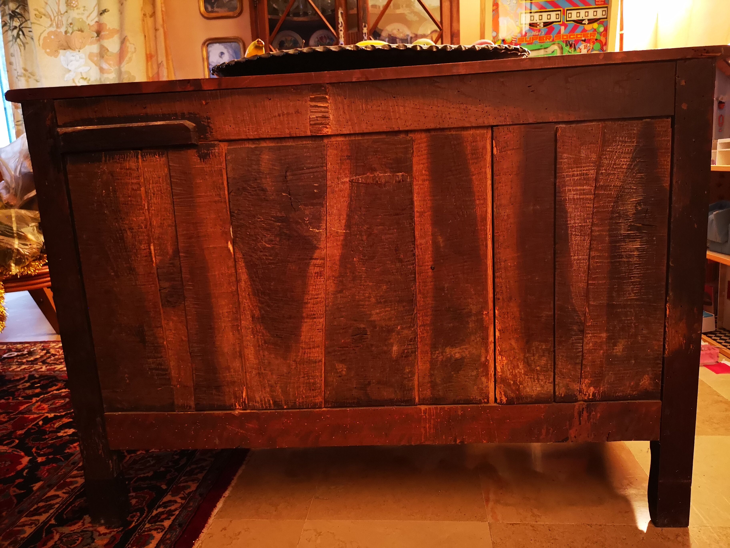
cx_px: 365
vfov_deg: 51.4
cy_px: 274
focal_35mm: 27
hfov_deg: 65.3
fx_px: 569
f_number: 1.8
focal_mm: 5.58
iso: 640
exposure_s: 1/20
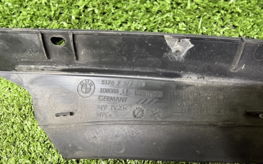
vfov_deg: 44.0
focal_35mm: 28
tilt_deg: -51.2
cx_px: 144
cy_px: 57
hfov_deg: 66.3
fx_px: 201
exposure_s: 1/47
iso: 400
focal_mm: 6.76
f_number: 1.78
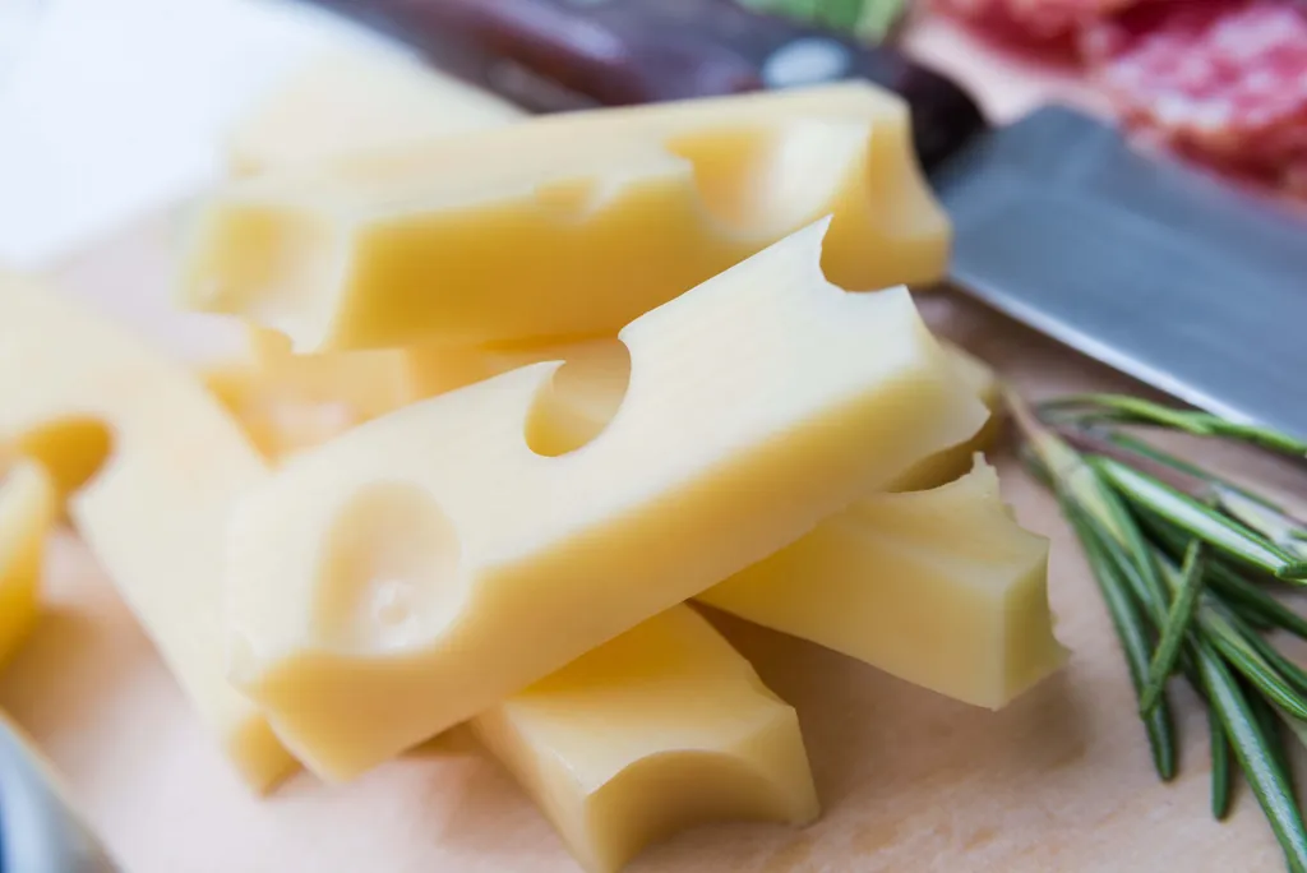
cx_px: 654
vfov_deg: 18.2
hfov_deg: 27.0
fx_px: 2724
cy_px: 436
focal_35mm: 75
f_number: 11
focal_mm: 75
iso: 100
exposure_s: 1/125
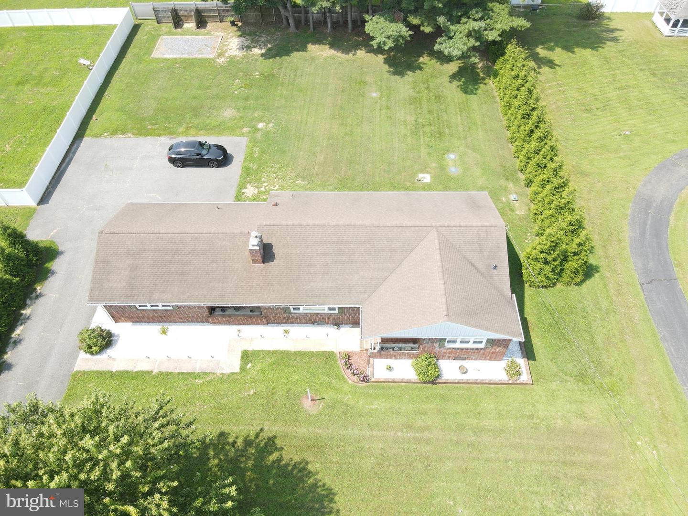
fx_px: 477
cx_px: 344
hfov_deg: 71.6
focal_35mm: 24
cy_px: 258
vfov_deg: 56.8
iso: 100
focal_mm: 4.5
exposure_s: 1/160
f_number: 2.8
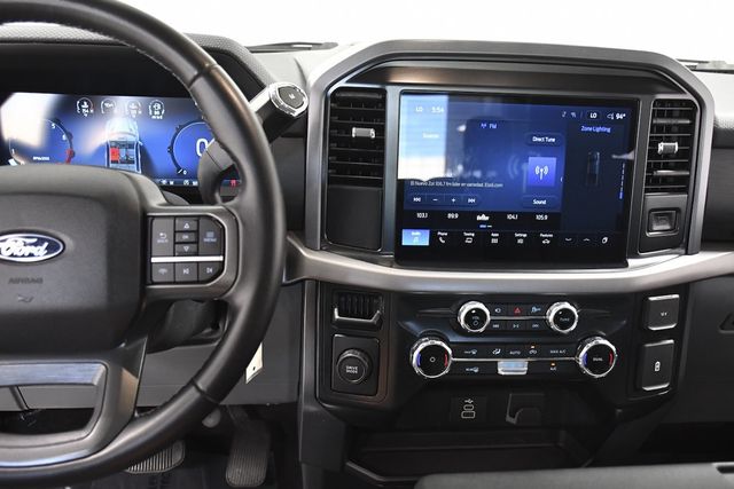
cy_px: 244
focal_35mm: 36
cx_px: 367
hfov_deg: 53.1
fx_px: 734
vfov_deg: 36.9
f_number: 3.8
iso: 2500
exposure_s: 1/100
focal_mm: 24
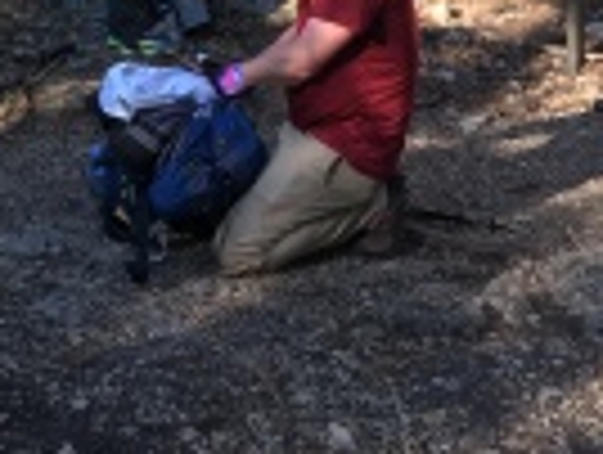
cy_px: -99
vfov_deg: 17.8
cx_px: 238
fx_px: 1379
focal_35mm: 79
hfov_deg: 24.6
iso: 25
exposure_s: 1/120
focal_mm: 4.15
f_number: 2.2
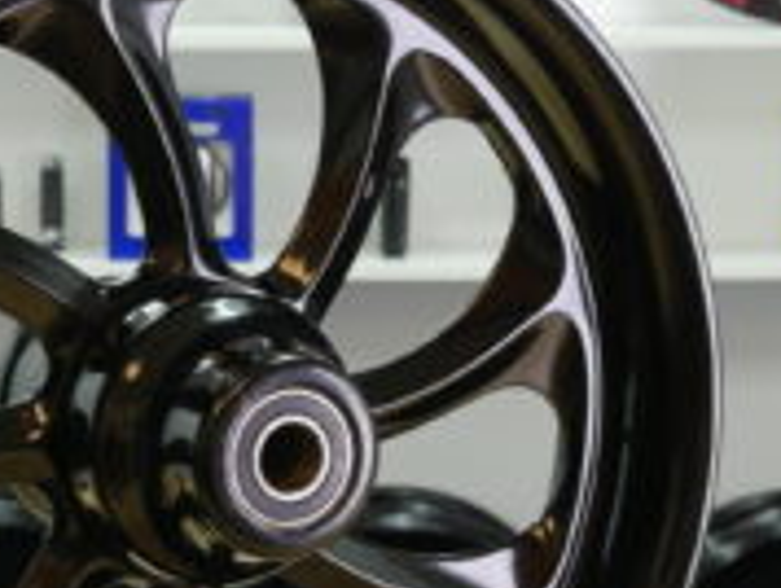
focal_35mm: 151
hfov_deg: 13.0
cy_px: 426
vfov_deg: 9.8
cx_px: 193
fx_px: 3411
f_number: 6.3
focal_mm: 28
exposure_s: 1/40
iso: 800
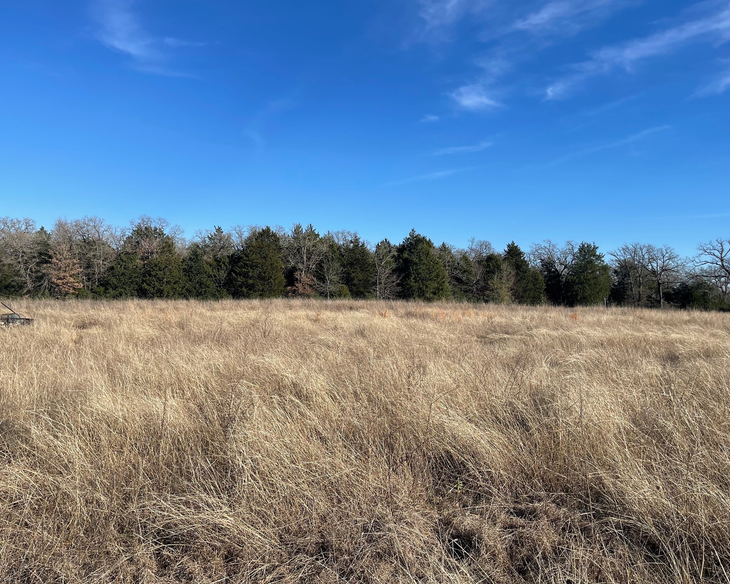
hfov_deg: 64.0
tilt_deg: +0.7
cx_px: 342
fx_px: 583
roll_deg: -1.2
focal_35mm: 27
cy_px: 284
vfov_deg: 53.2
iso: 32
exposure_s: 1/3663
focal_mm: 5.1
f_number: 1.6
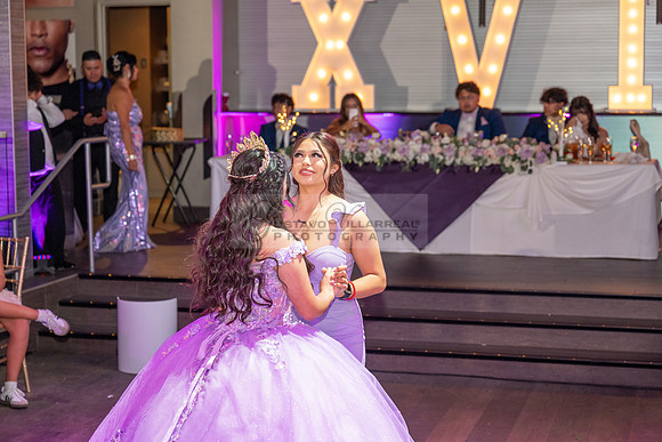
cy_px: 221
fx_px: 1287
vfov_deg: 19.5
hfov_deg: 28.8
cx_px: 331
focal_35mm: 70
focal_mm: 70
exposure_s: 1/125
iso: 1000
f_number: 3.5
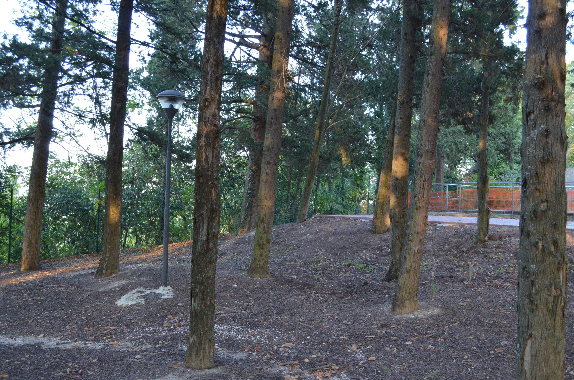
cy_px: 190
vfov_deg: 39.8
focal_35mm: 33
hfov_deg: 57.3
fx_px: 525
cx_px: 287
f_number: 5.6
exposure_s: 1/100
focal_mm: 22
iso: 1600
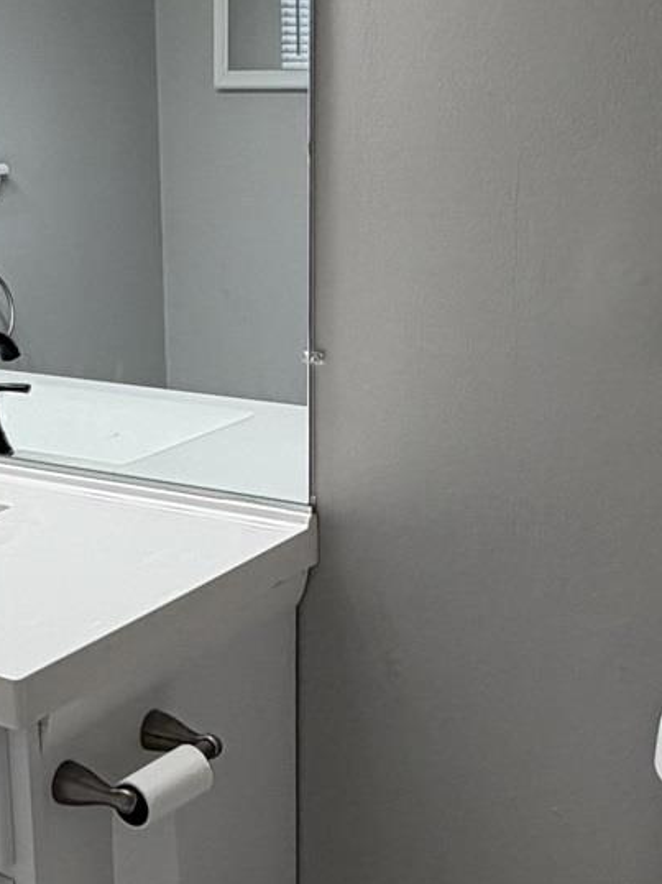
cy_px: 509
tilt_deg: -15.9
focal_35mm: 60
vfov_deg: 32.1
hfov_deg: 23.8
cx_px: 84
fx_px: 1531
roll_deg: +1.4
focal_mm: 2.22
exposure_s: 1/120
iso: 125
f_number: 2.2
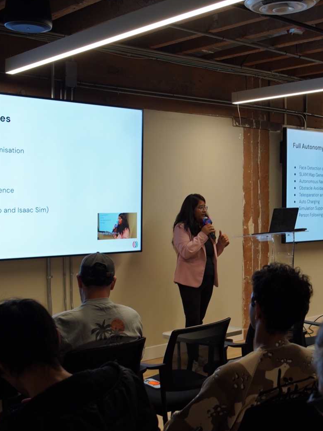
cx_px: 261
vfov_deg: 37.7
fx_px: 631
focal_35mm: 51
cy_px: 214
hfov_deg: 28.1
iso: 320
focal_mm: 23
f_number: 4
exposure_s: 1/60
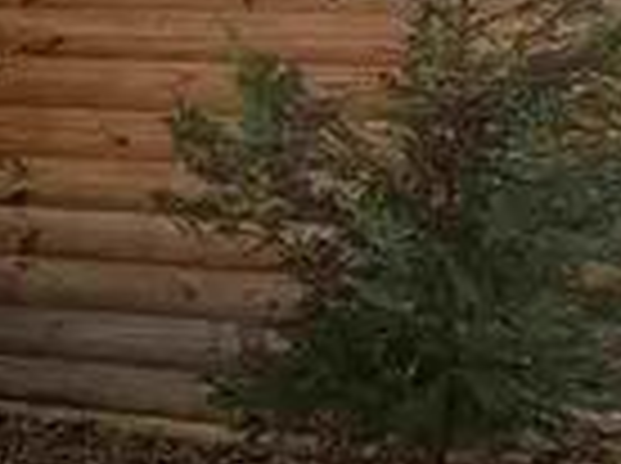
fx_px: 1862
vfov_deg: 14.1
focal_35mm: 104
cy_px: 50
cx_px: -405
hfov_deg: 16.6
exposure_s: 1/252
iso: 40
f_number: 2.2
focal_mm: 2.22
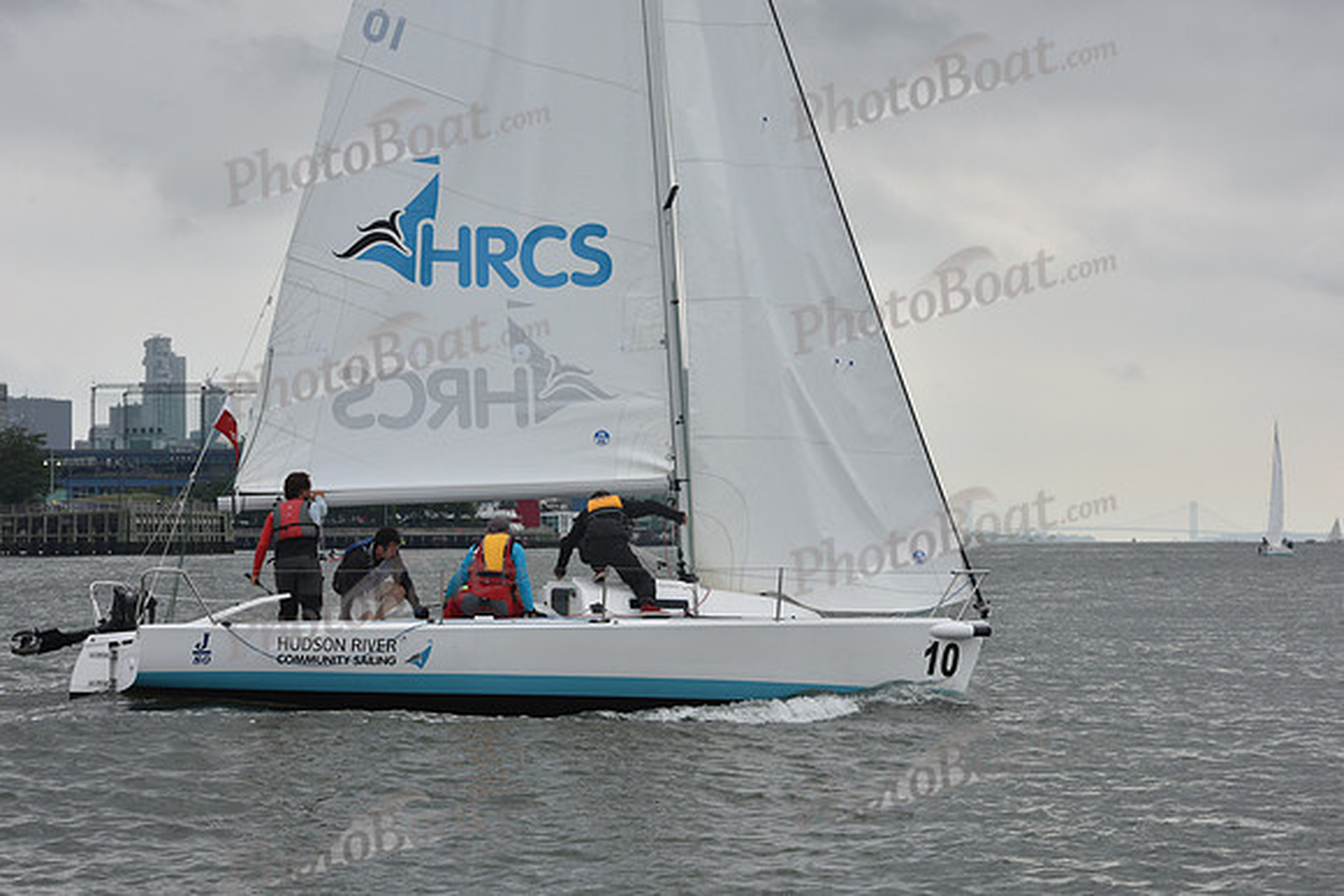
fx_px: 3435
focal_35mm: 92
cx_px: 672
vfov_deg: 14.9
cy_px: 448
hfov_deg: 22.1
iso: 400
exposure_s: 1/800
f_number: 10
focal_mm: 92
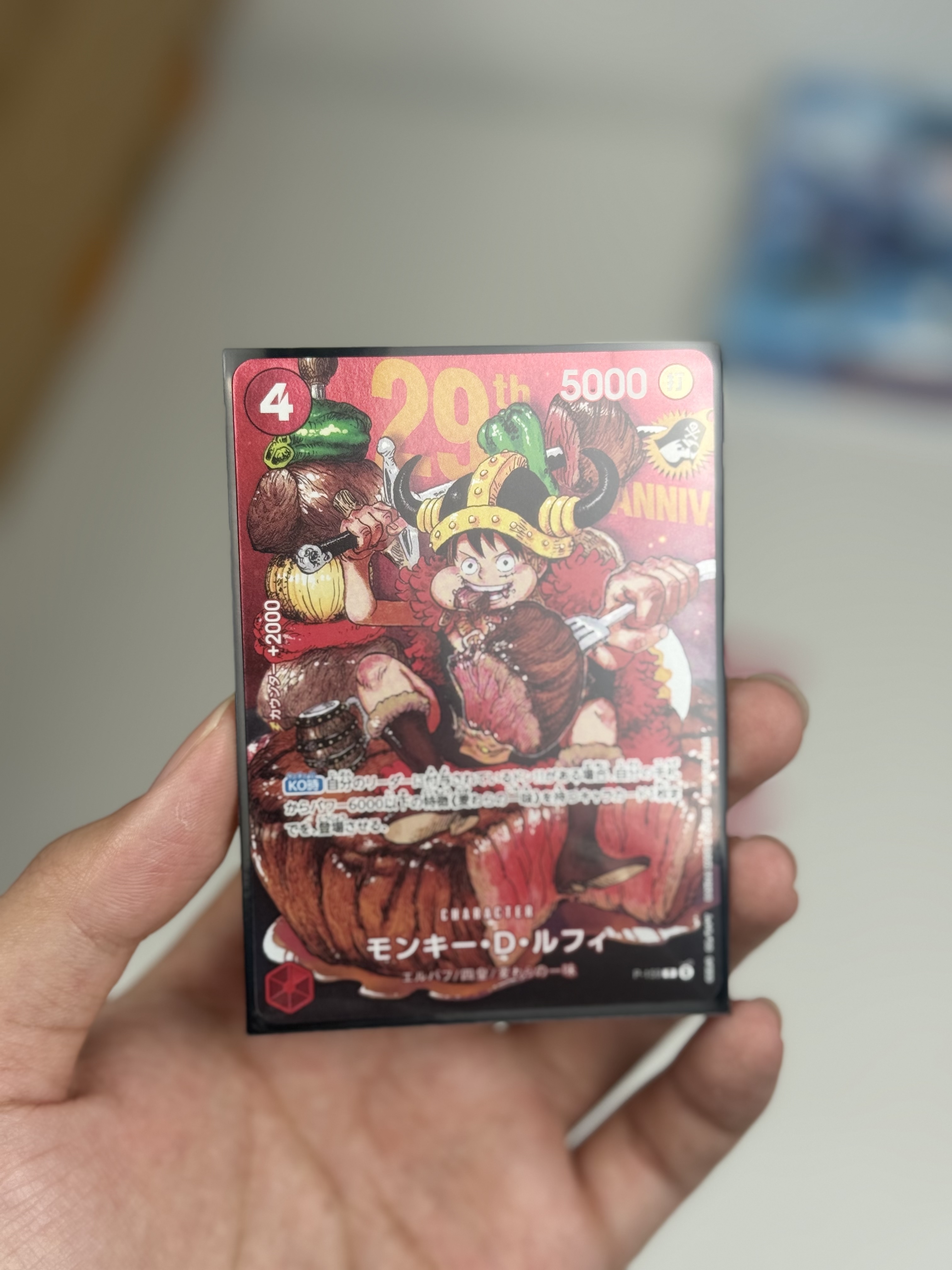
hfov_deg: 30.3
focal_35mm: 48
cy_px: 635
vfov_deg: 39.7
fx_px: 1760
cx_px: 476
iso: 80
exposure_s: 1/1429
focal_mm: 6.76
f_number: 1.78
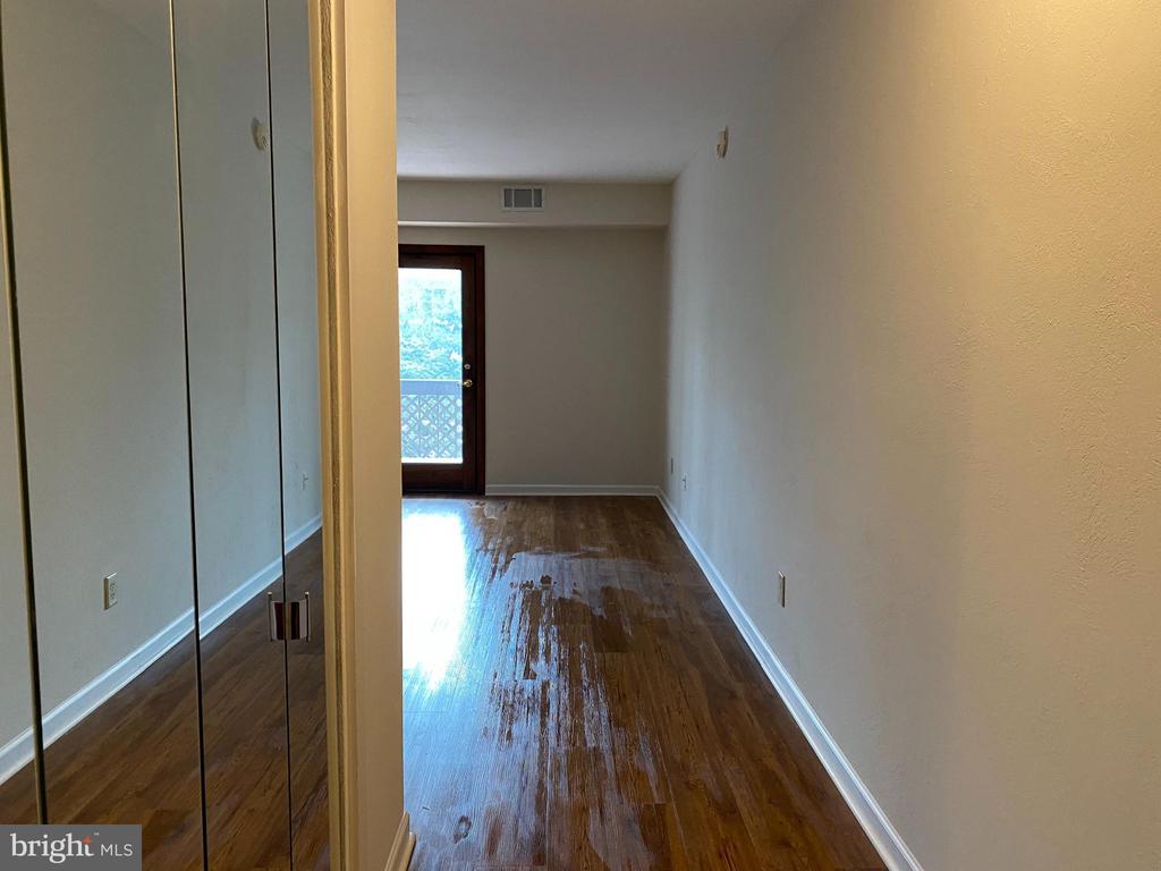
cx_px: 580
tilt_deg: -4.0
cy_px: 436
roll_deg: -1.4
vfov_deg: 53.1
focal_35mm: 26
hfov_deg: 67.3
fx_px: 872
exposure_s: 1/60
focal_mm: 4.25
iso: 250
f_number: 1.8
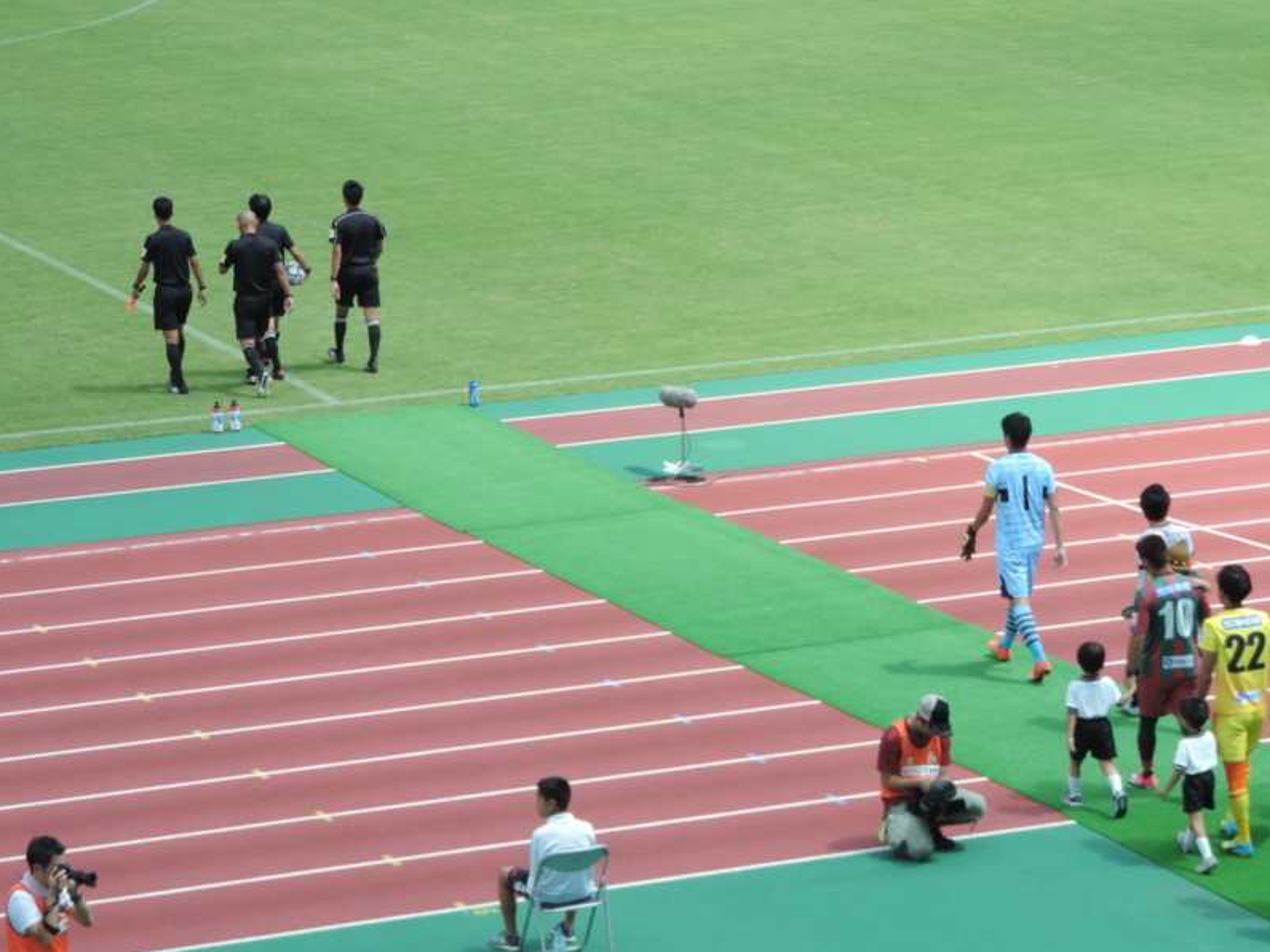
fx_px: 5356
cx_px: 636
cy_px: 476
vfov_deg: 10.2
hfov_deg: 13.5
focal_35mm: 146
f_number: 4.4
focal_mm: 25.8
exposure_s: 1/200
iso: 80
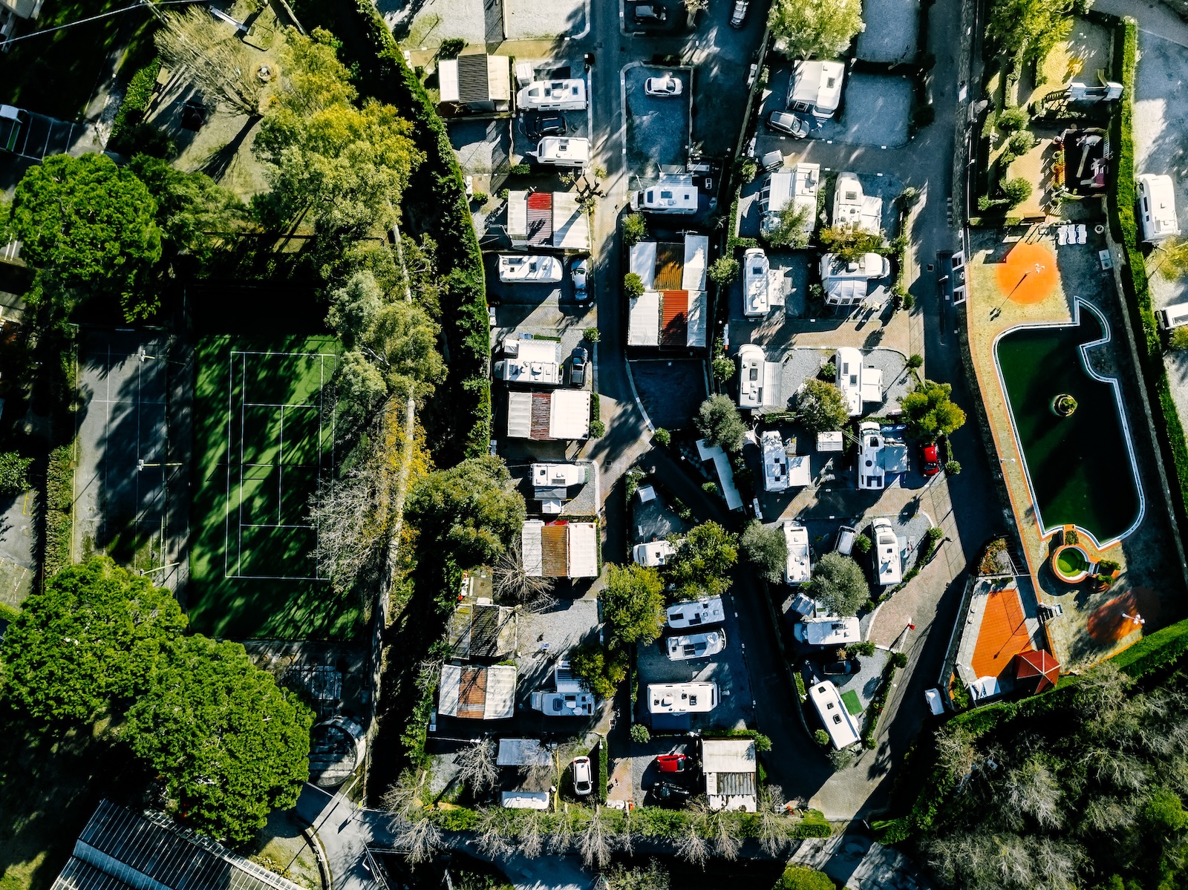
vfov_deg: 53.0
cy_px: 445
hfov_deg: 67.3
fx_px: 892
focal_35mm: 26
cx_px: 594
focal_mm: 4.73
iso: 100
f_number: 2.2
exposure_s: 1/1050
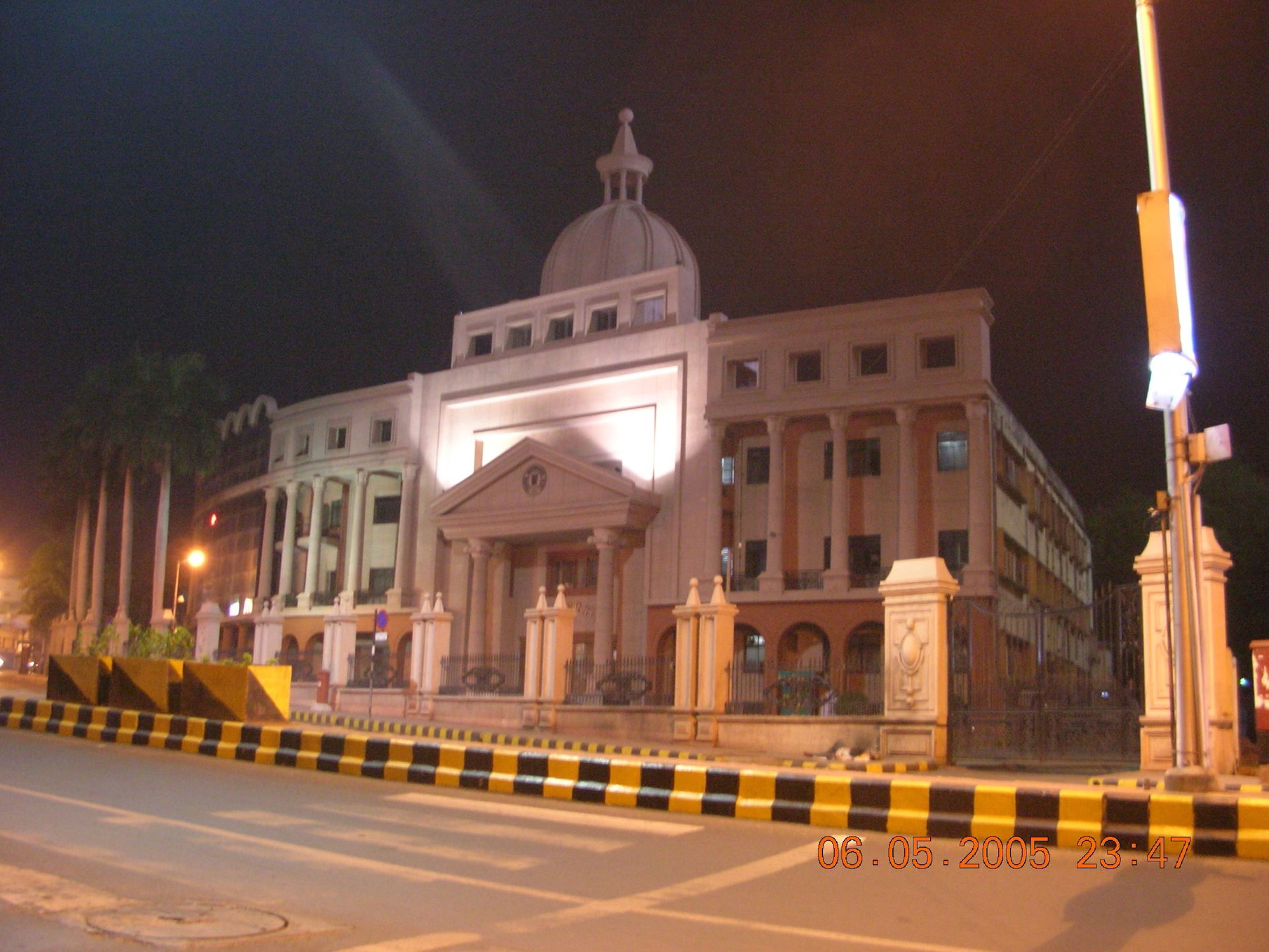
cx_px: 634
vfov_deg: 40.7
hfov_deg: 52.6
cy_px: 476
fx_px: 1283
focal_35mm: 35
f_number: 2.8
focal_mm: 5.8
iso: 200
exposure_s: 1/1.4
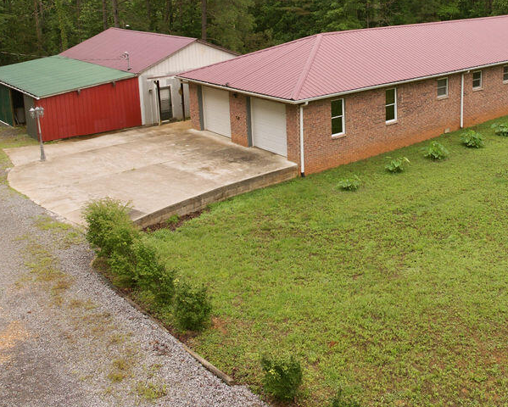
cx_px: 357
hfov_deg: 44.8
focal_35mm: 40
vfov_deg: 36.2
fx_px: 602
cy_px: 84
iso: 180
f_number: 2.8
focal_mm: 12.3
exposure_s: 1/640
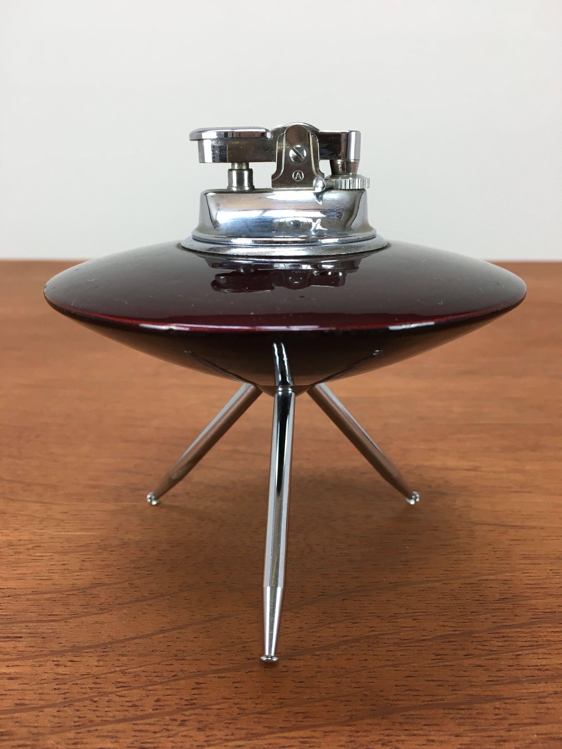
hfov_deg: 48.2
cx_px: 281
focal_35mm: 29
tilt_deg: -17.7
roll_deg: -0.9
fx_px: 628
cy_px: 374
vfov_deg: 61.7
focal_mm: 4.15
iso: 32
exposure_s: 1/33
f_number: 2.2
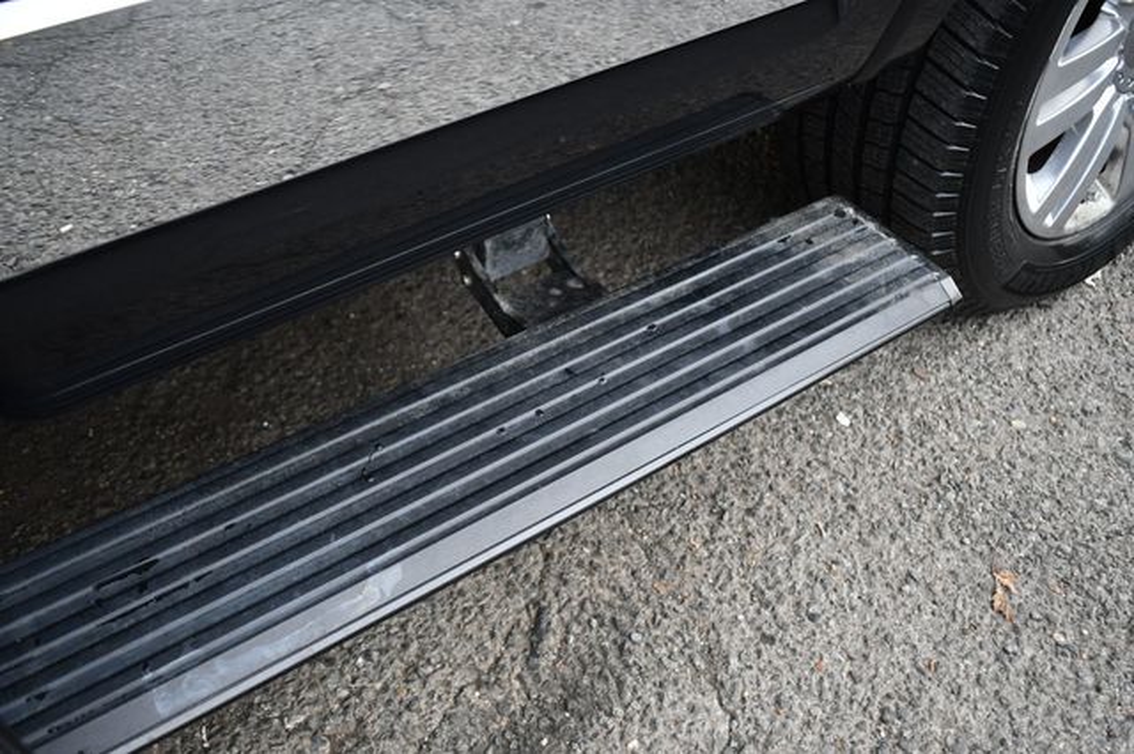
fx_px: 1165
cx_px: 567
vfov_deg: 35.9
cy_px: 377
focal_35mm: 37
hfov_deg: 51.9
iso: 800
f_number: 4
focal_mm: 25
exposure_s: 1/250
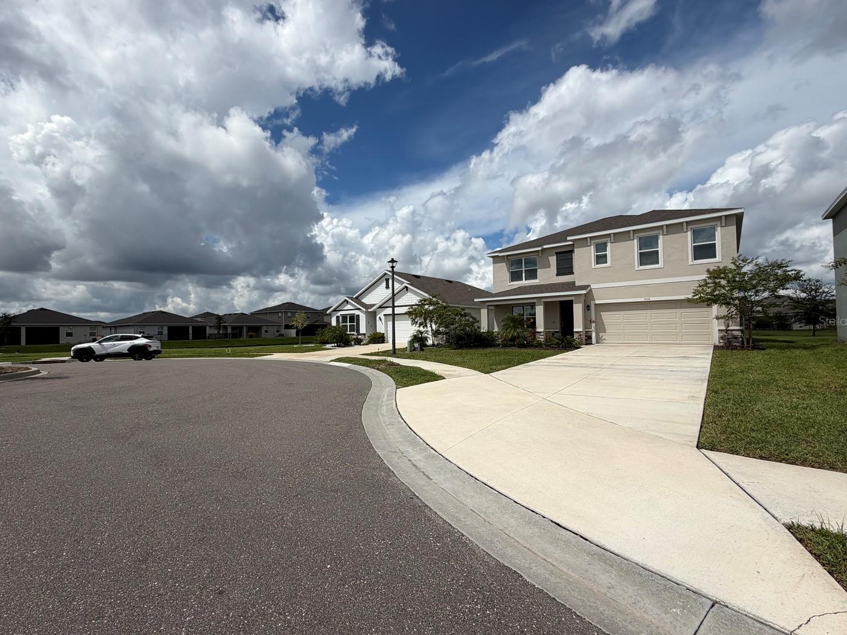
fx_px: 391
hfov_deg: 94.3
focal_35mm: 16
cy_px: 321
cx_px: 392
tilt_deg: +0.9
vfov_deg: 78.1
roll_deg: +1.6
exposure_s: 1/2410
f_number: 2.2
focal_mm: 2.22
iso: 20
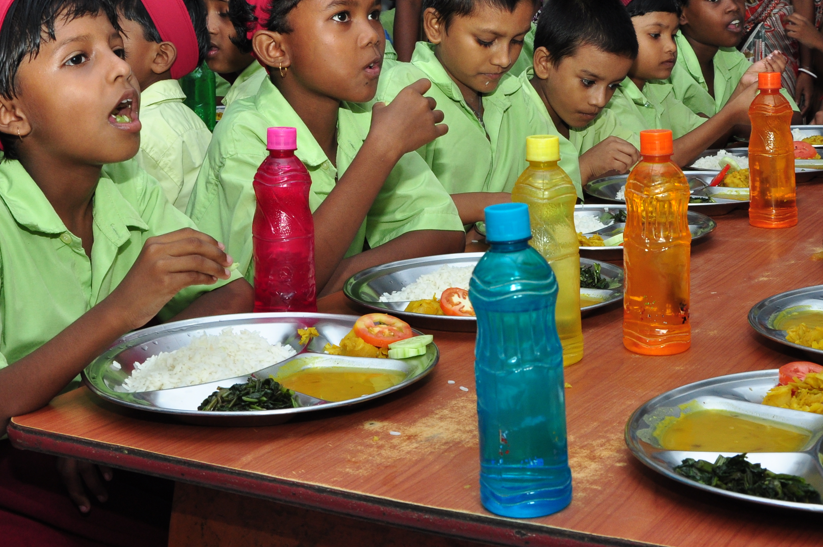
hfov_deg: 32.4
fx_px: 1416
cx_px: 450
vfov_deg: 21.6
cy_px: 118
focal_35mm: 62
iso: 400
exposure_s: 1/60
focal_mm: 24
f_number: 8
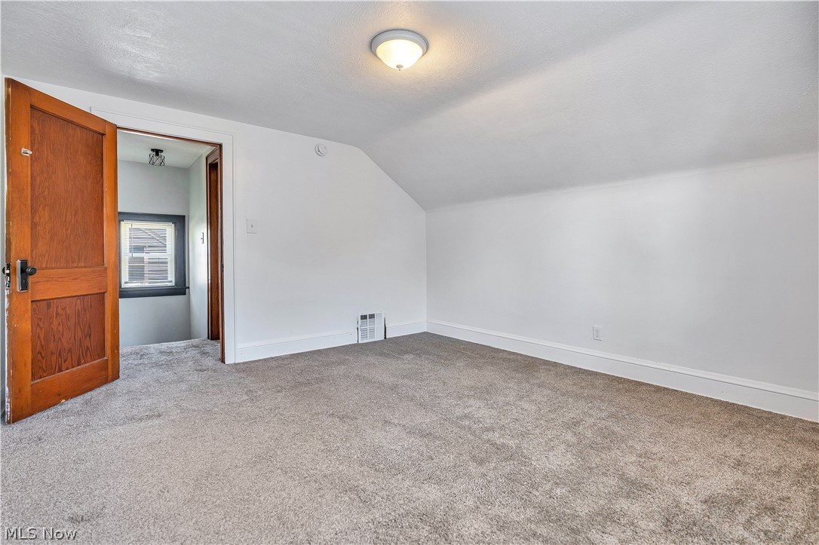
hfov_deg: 96.8
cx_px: 410
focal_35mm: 16
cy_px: 272
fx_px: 364
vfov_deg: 73.7
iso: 400
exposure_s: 1/40
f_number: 4
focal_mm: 16
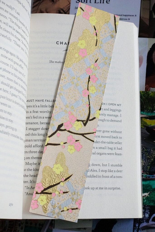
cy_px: 116
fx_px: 381
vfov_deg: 33.9
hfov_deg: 23.0
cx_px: 78
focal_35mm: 59
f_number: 5.6
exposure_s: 1/800
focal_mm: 22.01
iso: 3200
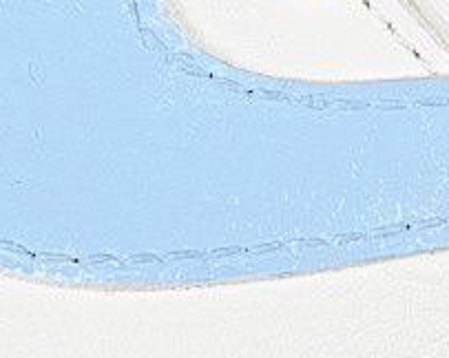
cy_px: 248
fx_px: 4978
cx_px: 232
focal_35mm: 375
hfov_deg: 5.2
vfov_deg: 4.1
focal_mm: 50
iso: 160
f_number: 7.1
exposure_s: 1/80
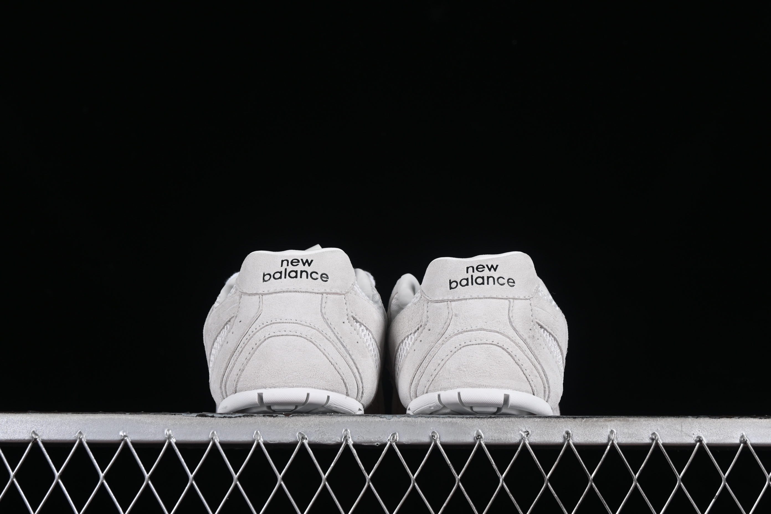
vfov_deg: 18.2
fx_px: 1606
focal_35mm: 75
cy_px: 257
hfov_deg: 27.0
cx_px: 386
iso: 160
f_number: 8
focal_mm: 50
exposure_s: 1/80
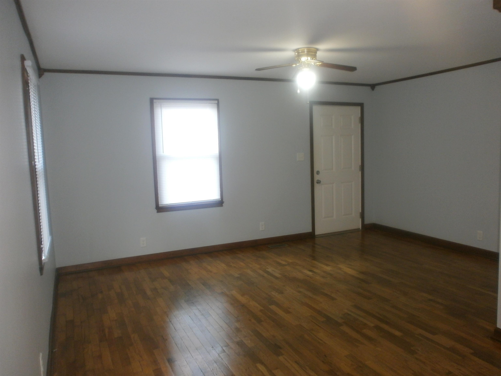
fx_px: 391
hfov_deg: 65.3
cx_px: 250
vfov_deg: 51.4
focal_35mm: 27
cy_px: 188
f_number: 2.9
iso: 160
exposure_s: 1/30
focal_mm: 4.8
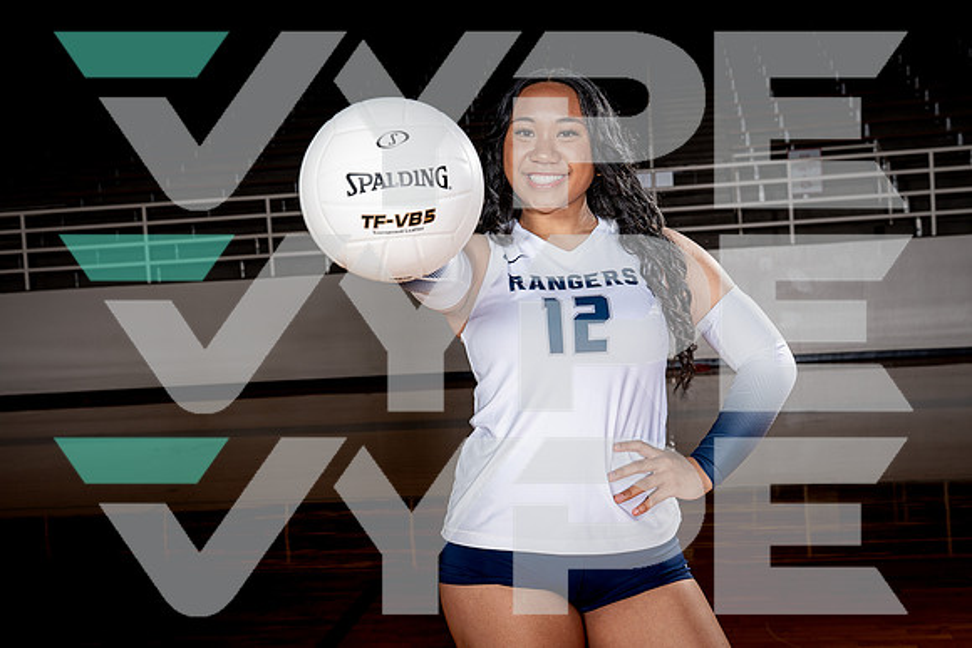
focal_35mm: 44
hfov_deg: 44.5
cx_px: 486
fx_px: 1188
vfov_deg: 30.5
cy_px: 324
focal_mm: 44
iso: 100
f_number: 8
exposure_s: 1/250
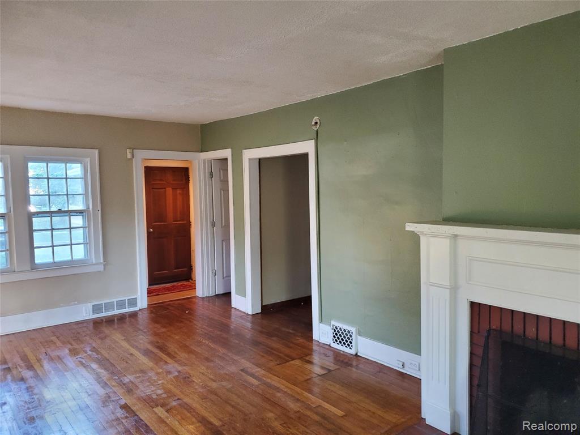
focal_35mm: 26
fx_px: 436
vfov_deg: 53.1
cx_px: 290
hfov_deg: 67.3
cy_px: 218
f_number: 1.5
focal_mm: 4.3
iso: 320
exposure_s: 1/40
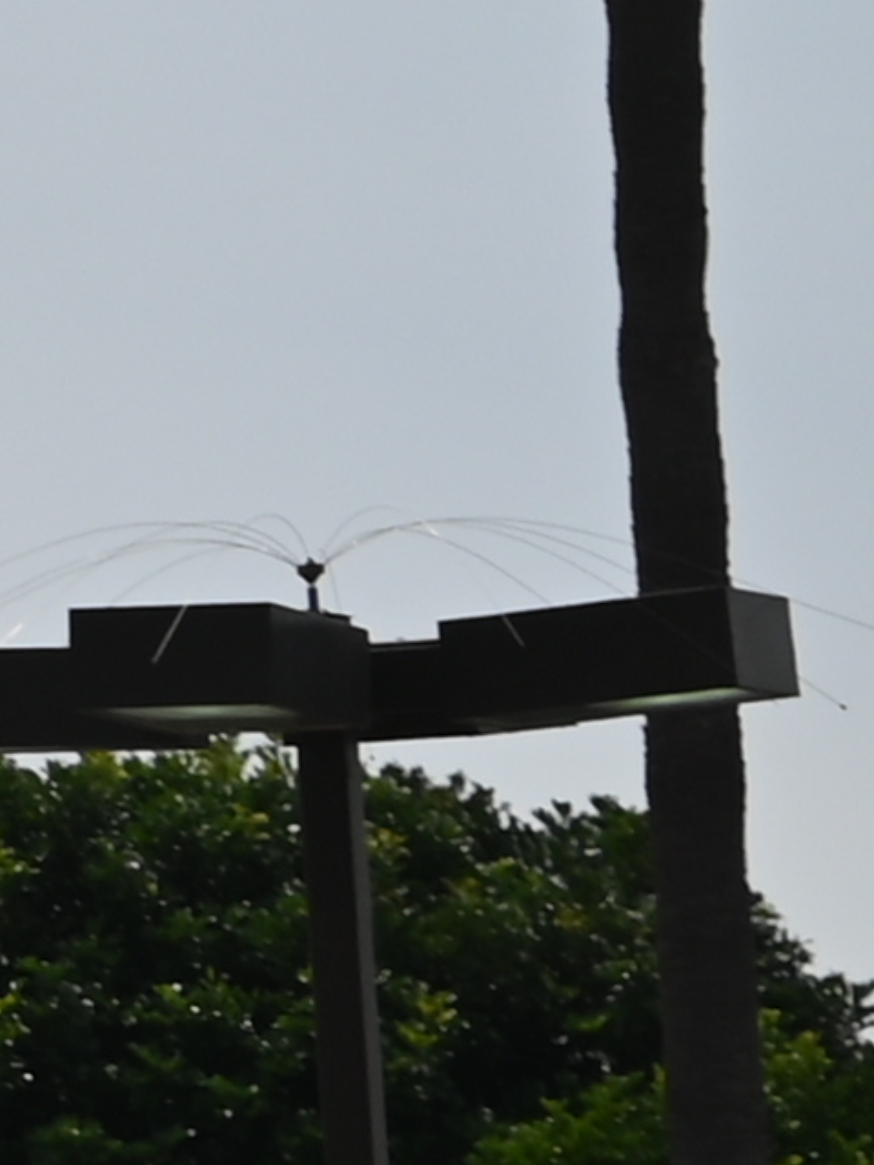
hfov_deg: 3.0
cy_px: -391
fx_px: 15216
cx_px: -3853
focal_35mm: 452
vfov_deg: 4.4
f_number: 10
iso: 100
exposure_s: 1/800
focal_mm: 50
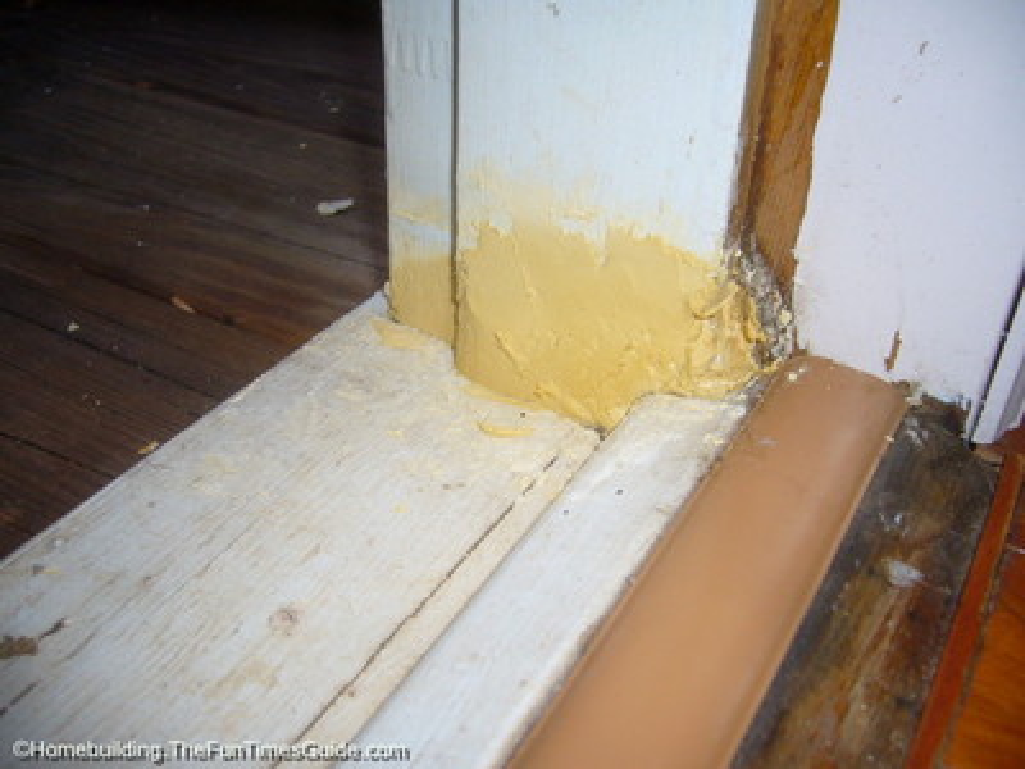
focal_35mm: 35
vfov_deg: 40.7
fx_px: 1036
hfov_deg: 52.6
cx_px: 512
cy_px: 384
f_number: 2.8
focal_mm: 5.8
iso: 100
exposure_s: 1/60
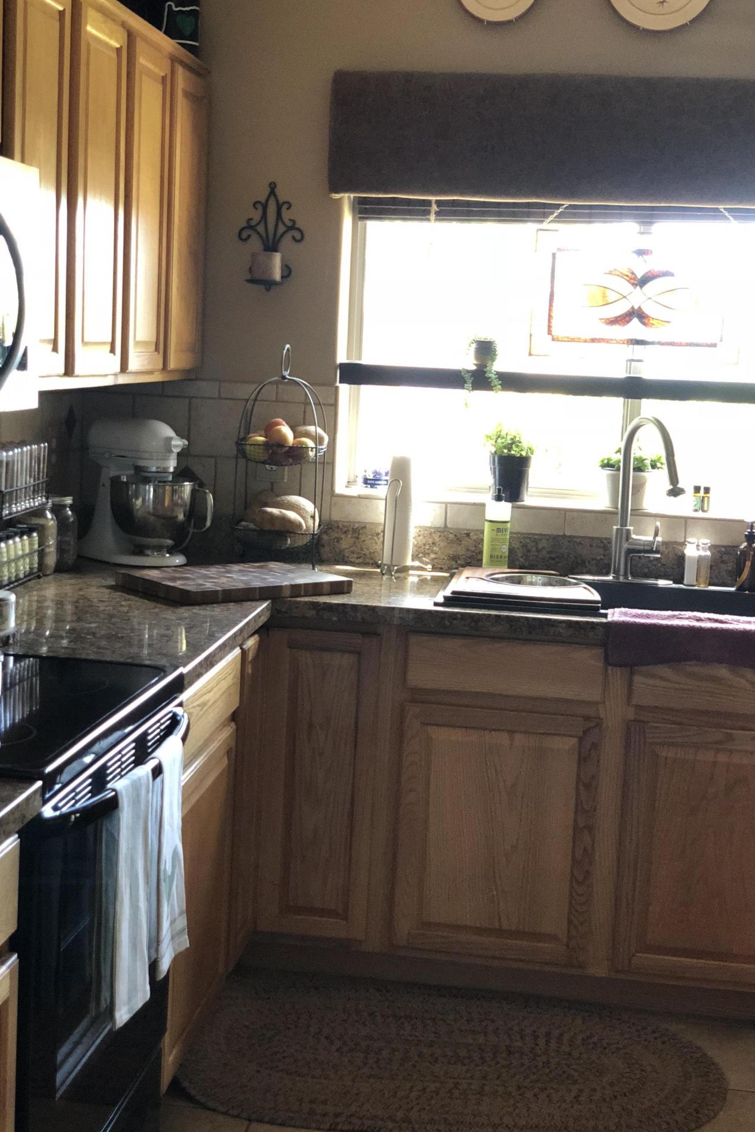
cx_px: 369
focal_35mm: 55
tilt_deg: -7.1
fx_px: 1730
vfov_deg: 36.2
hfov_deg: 24.6
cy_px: 564
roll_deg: -2.7
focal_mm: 6
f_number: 2.4
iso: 160
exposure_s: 1/24
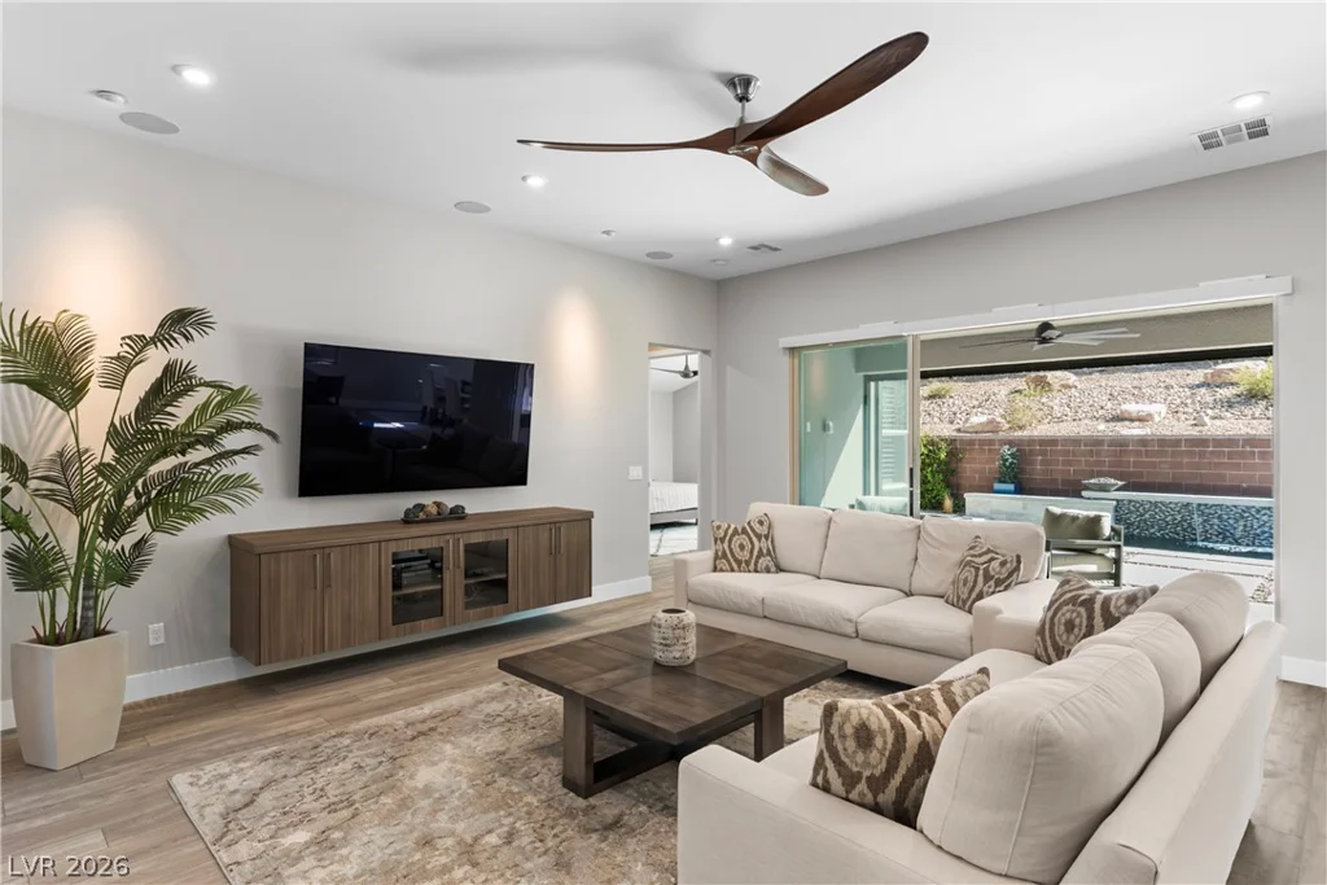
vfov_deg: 64.6
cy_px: 442
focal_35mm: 19
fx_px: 700
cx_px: 664
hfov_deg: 86.9
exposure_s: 1/8
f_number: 8
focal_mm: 19
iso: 400
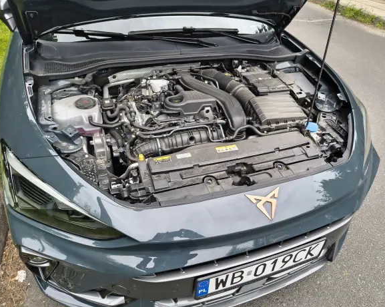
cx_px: 204
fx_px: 296
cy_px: 149
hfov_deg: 66.0
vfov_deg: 54.9
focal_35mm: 26
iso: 454
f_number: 1.8
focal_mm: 5.56
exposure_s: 1/100
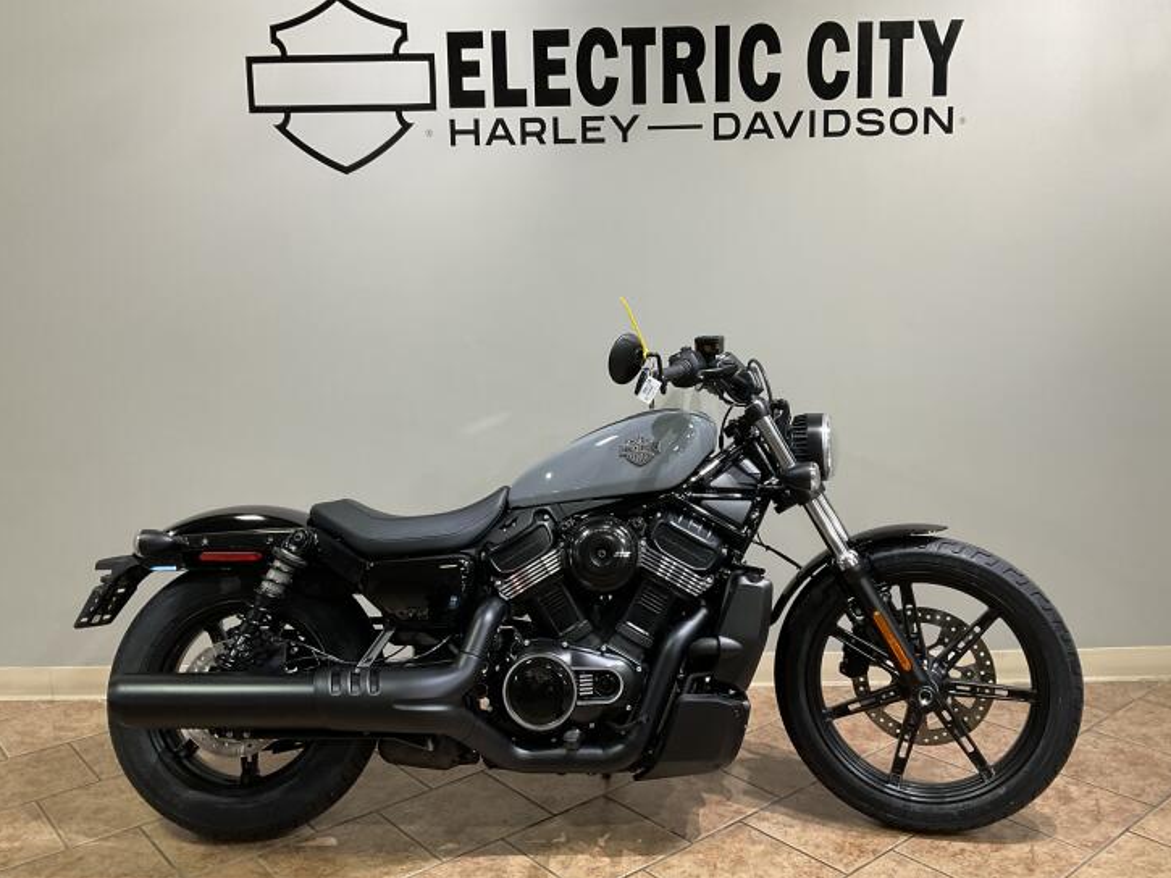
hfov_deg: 56.8
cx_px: 590
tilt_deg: -8.7
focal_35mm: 32
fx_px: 1083
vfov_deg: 44.2
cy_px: 420
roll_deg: +0.8
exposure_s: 1/60
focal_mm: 3
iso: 64
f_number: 1.8
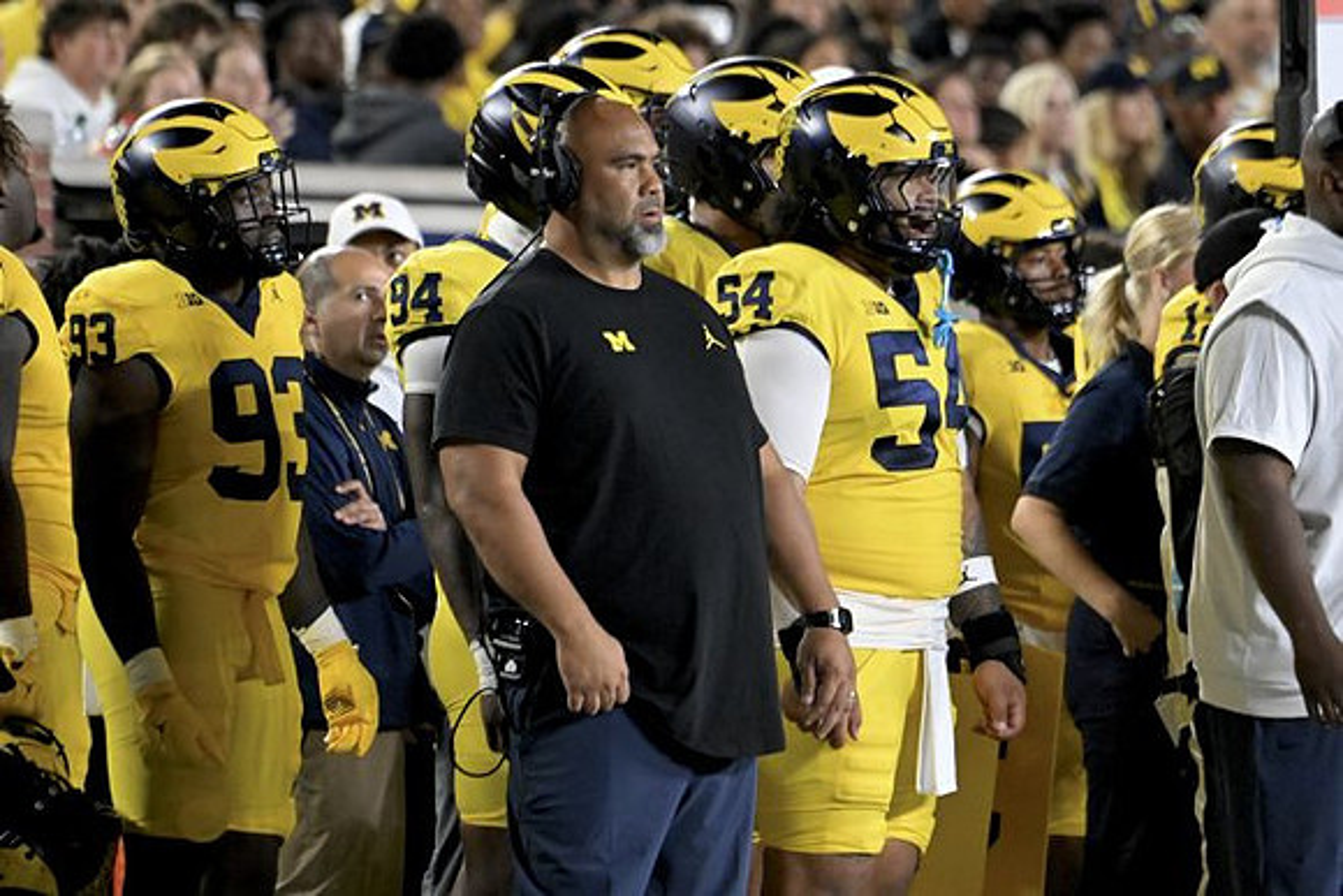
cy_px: 448
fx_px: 22388
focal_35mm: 600
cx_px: 672
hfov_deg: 3.4
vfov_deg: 2.3
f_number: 5.6
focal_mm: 400
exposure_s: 1/800
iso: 6400
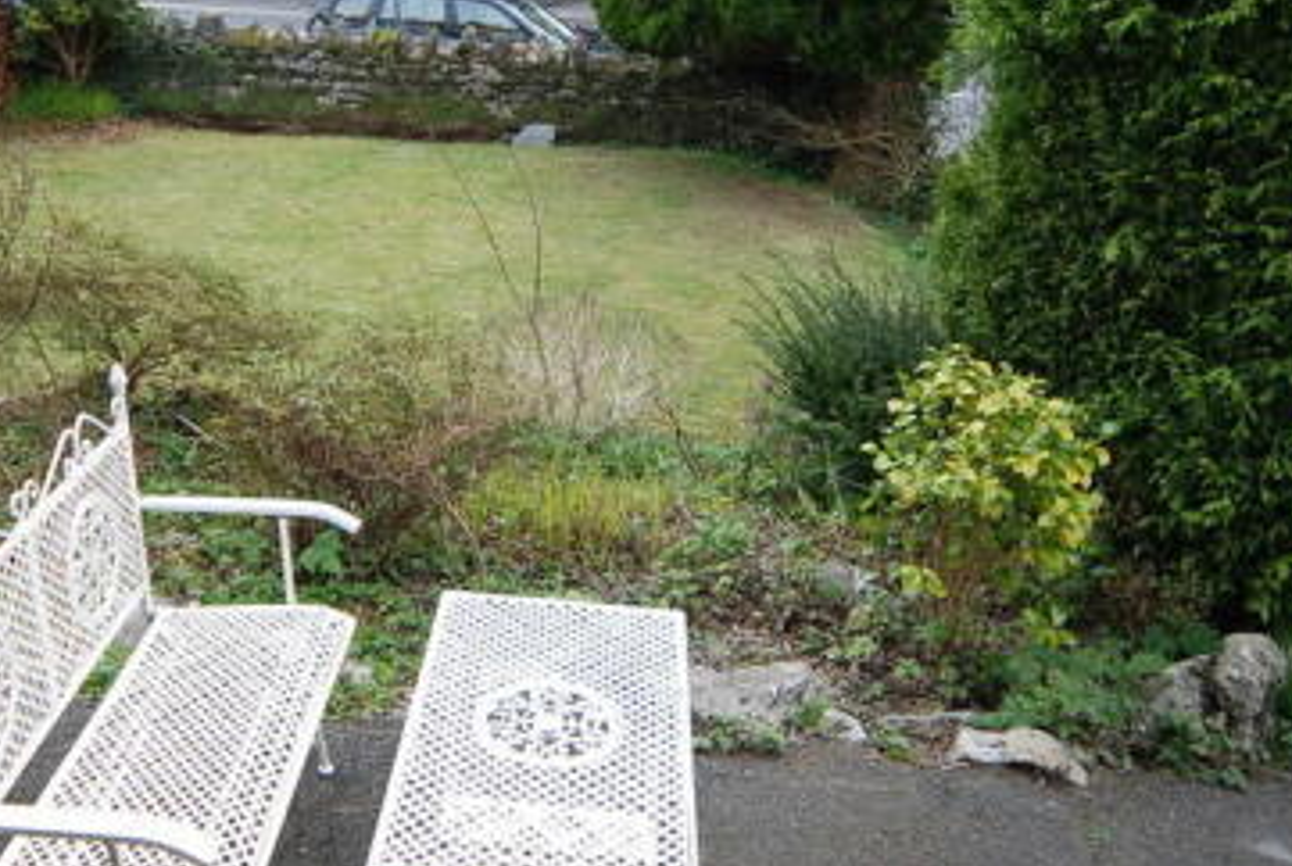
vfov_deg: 35.0
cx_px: 453
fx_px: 1366
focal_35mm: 38
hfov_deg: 49.9
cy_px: 320
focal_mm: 14
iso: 200
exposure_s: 1/125
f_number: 5.6
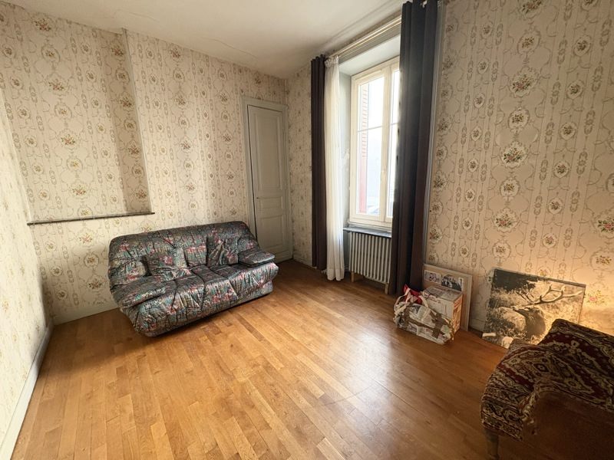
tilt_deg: -10.8
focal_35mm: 14
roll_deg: +1.5
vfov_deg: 85.7
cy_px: 230
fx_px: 248
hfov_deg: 102.1
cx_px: 307
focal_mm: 2.22
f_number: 2.2
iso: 320
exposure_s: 1/50
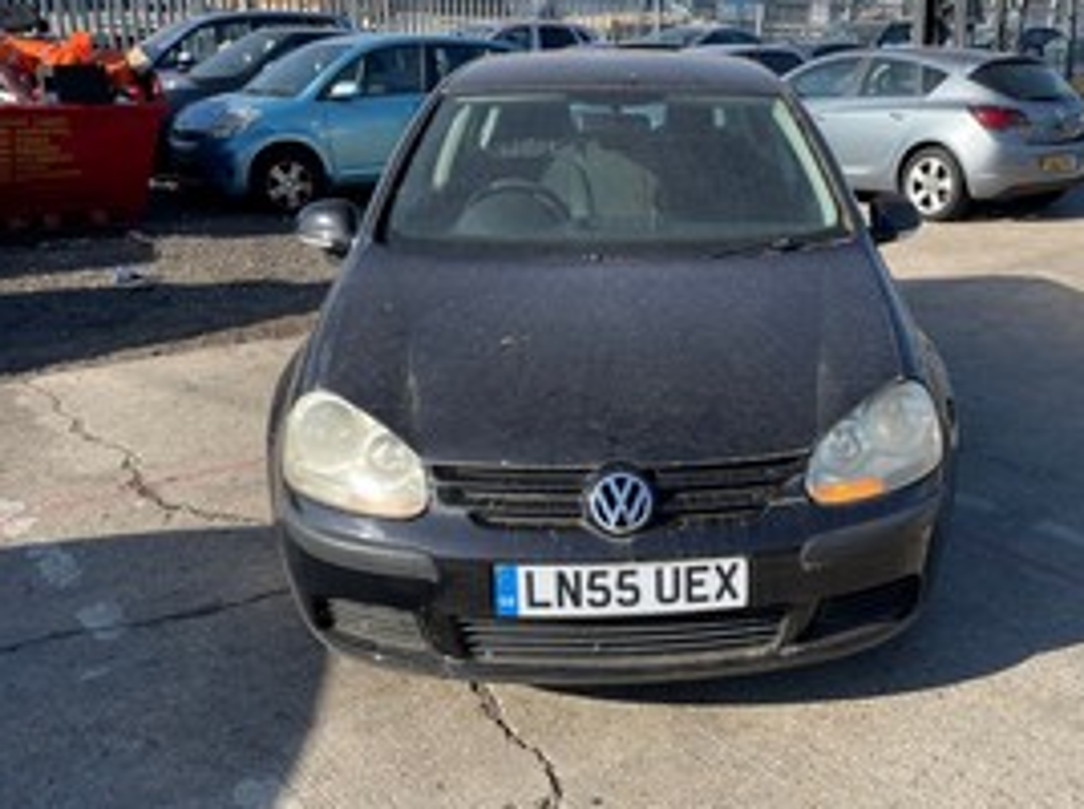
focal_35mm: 34
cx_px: 692
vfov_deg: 41.7
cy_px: 409
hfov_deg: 53.3
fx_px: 1063
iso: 32
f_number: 1.6
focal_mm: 4.2
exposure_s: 1/1667
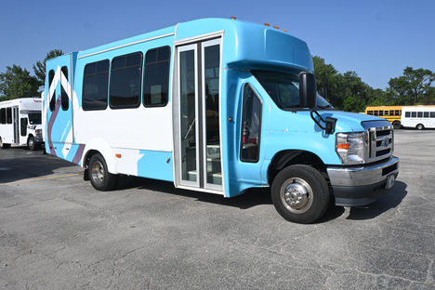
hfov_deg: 43.0
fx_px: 553
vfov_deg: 29.4
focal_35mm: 46
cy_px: 145
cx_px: 218
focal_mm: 30.5
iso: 100
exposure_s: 1/640
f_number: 9
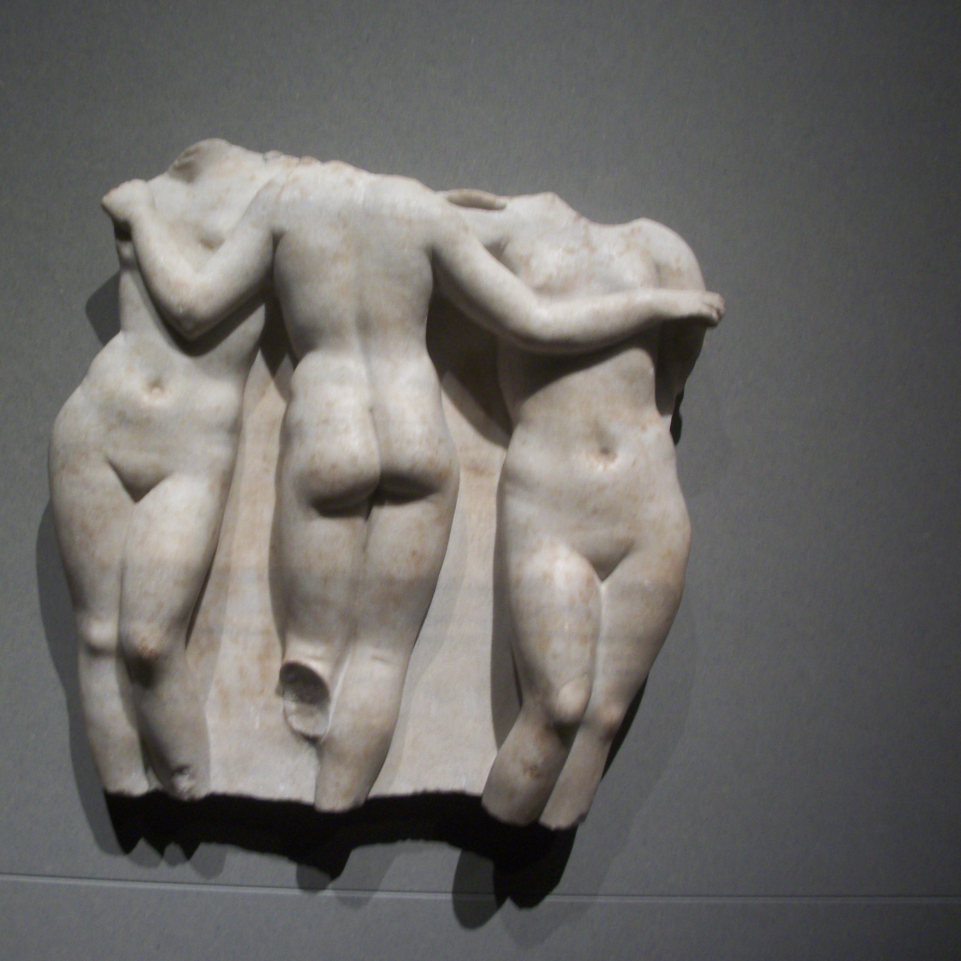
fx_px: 1319
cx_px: 346
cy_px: 480
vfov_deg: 40.0
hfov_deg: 39.7
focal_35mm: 42
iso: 160
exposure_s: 1/15
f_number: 3.1
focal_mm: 6.3
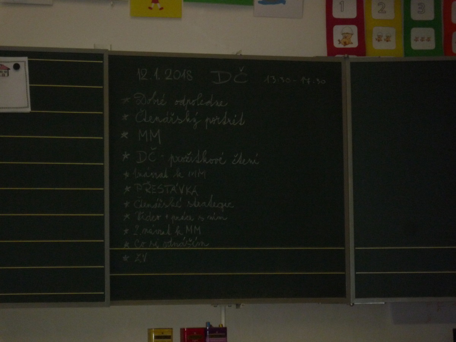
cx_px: 228
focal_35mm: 125
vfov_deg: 11.9
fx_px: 1647
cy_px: 171
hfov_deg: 15.8
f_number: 5.9
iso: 400
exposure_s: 1/60
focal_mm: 22
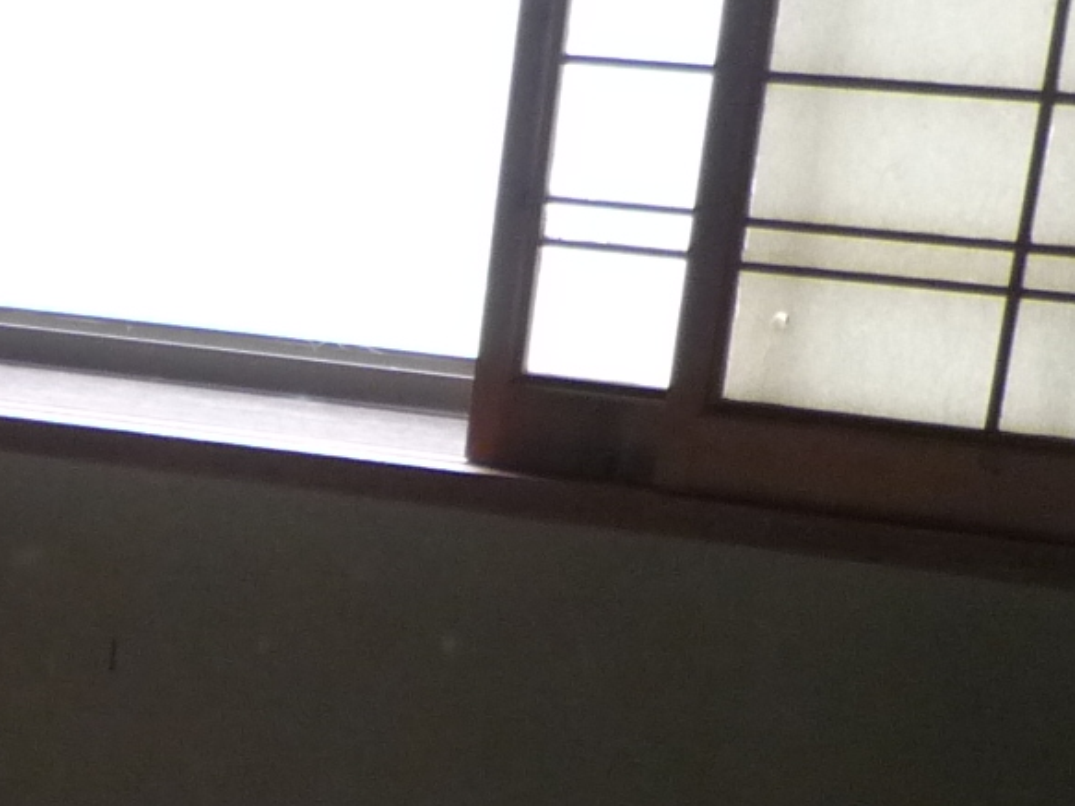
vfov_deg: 12.0
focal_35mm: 116
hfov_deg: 15.2
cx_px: -732
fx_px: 3602
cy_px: 1295
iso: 250
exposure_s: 1/30
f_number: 2.8
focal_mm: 5.5
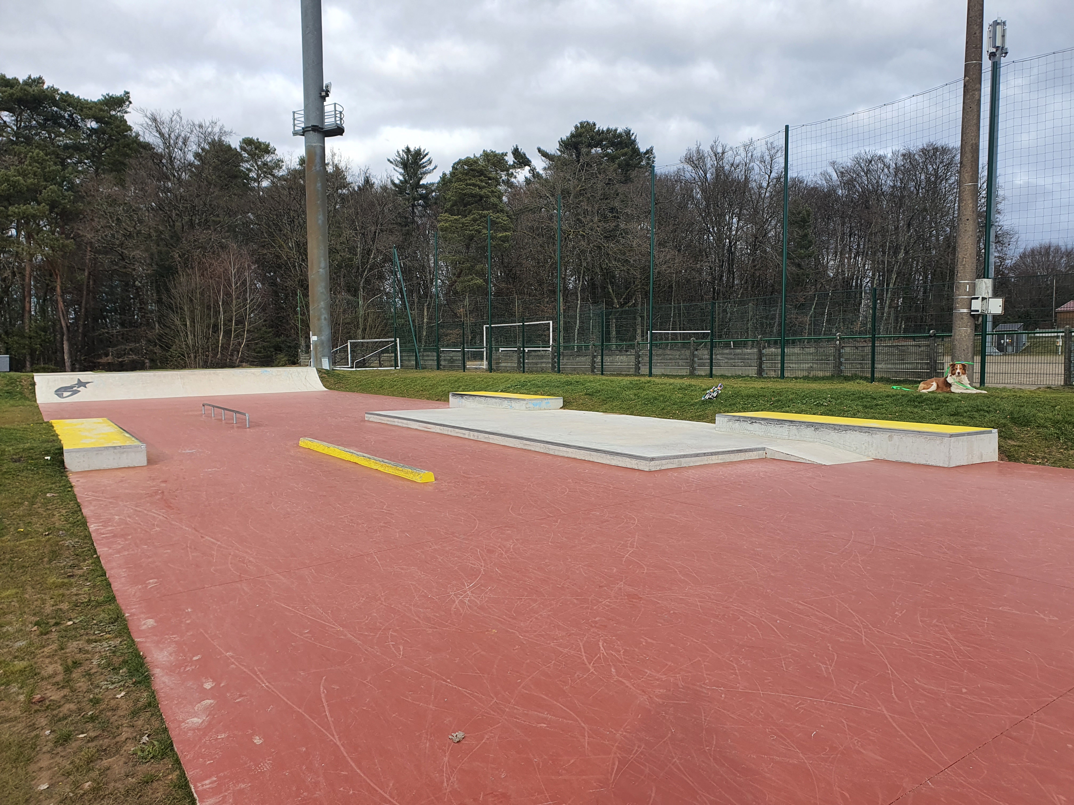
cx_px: 537
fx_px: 807
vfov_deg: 53.1
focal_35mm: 26
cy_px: 402
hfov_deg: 67.3
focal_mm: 4.3
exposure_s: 1/864
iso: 50
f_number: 2.4
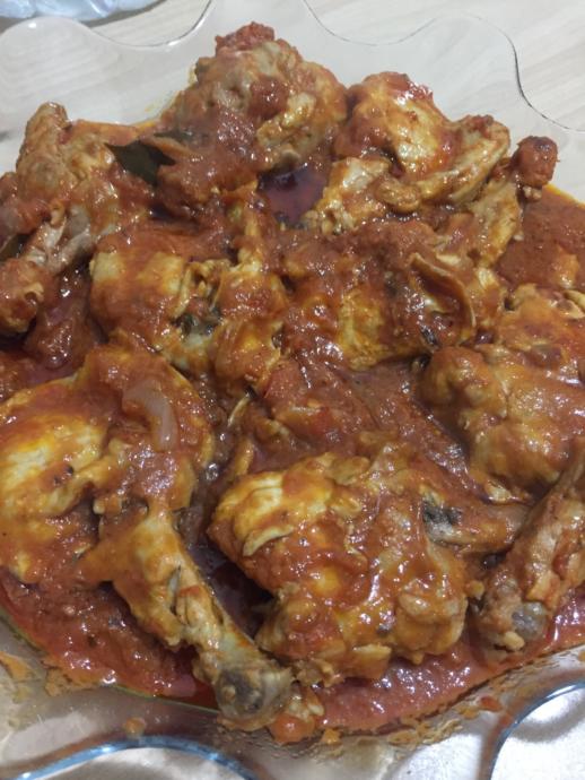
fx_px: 653
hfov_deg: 48.3
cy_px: 390
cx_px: 292
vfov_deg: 61.6
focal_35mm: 29
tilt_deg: -57.7
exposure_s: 1/17
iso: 250
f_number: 2.2
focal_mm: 4.15
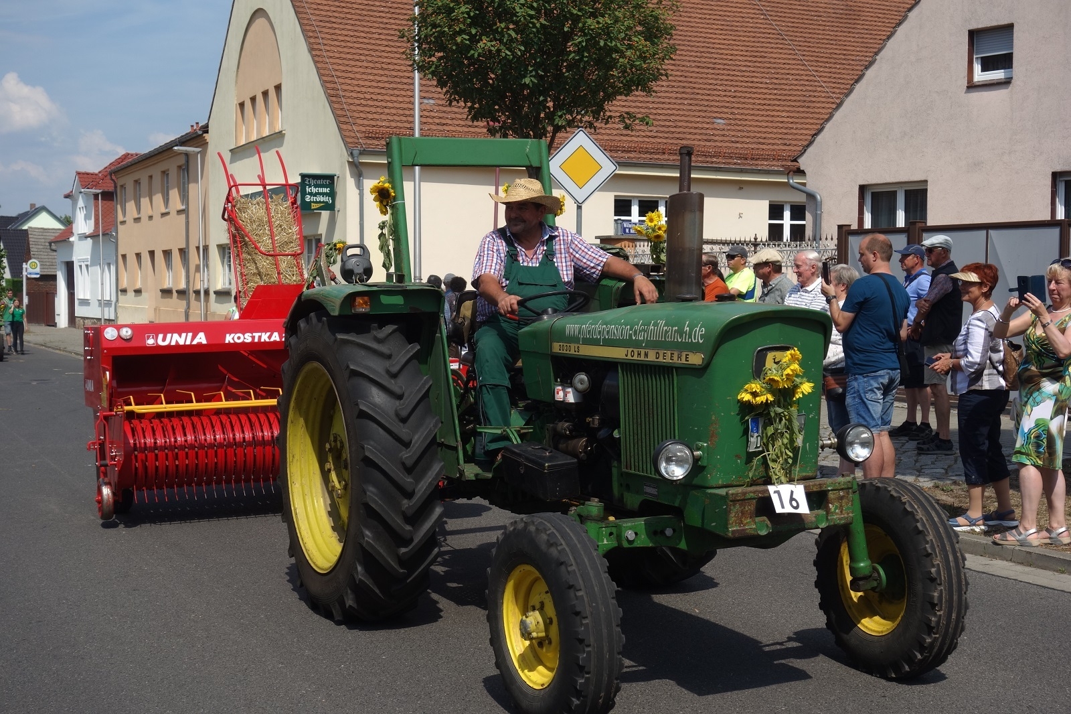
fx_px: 1487
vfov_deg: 27.0
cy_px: 357
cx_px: 536
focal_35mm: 50
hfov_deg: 39.6
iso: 80
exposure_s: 1/500
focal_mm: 18.66
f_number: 5.6
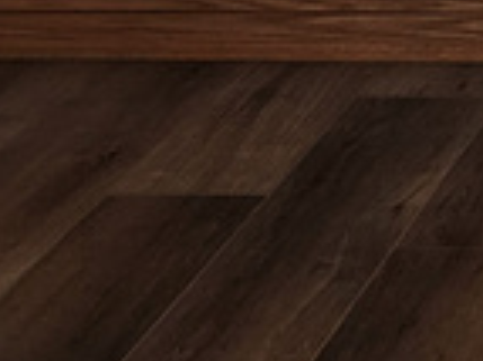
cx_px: 1155
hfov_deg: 10.4
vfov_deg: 8.0
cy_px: -648
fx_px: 2300
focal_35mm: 165
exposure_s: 1/120
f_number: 1.8
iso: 100
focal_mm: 6.4
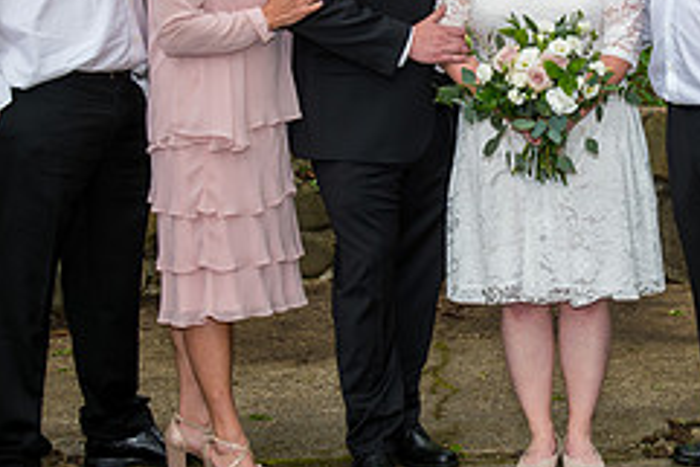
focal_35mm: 110
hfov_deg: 18.5
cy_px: 86
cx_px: 526
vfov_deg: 12.4
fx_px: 2140
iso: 100
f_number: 4.8
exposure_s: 1/125
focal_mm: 38
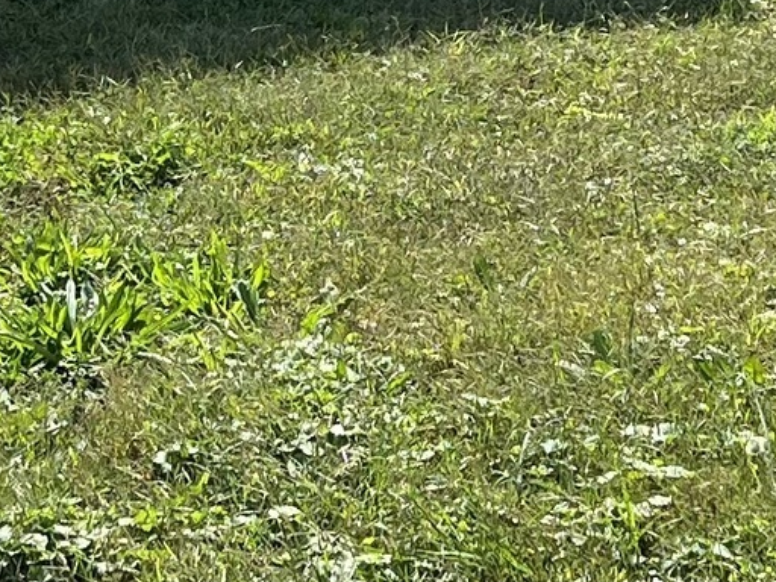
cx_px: 308
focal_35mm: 156
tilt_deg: -5.6
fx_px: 3497
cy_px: -393
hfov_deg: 12.7
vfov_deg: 9.2
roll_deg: -0.9
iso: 50
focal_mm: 5.7
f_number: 1.5
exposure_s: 1/2353
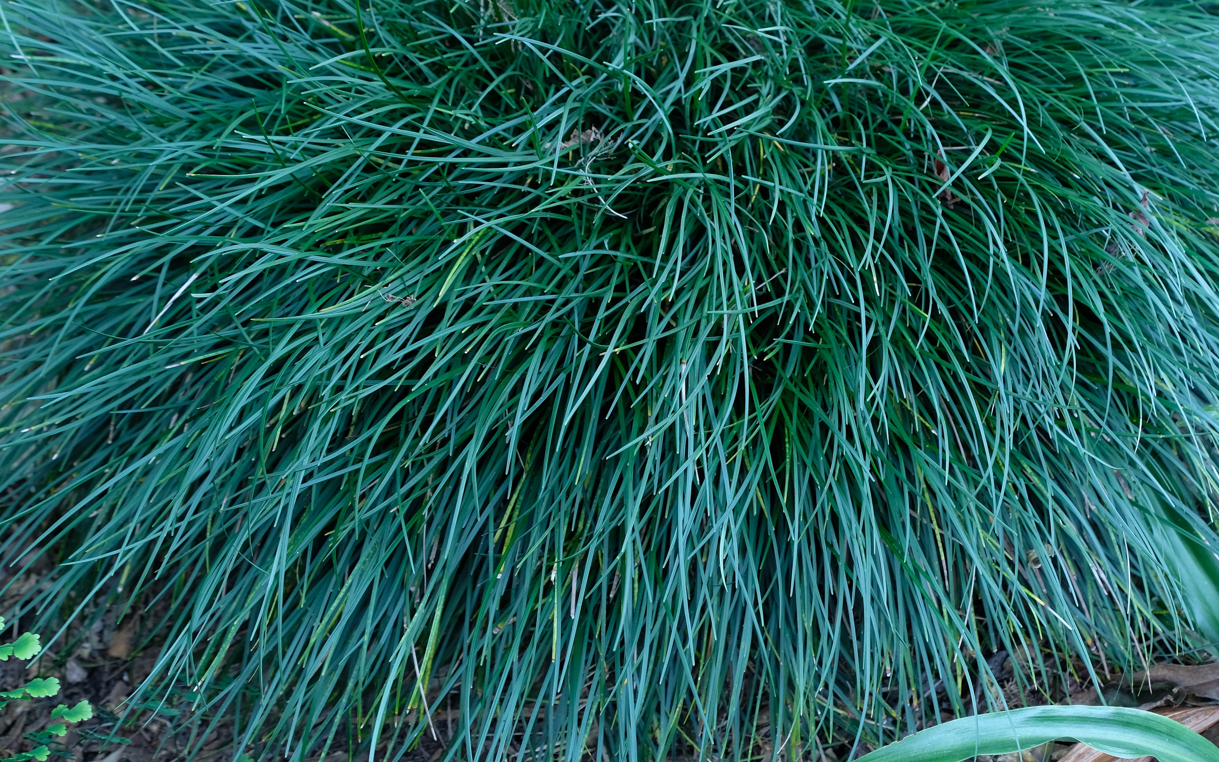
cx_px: 652
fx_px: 2259
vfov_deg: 19.1
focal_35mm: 68
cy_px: 266
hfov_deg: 30.2
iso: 800
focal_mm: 32.6
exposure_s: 1/13
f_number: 5.6
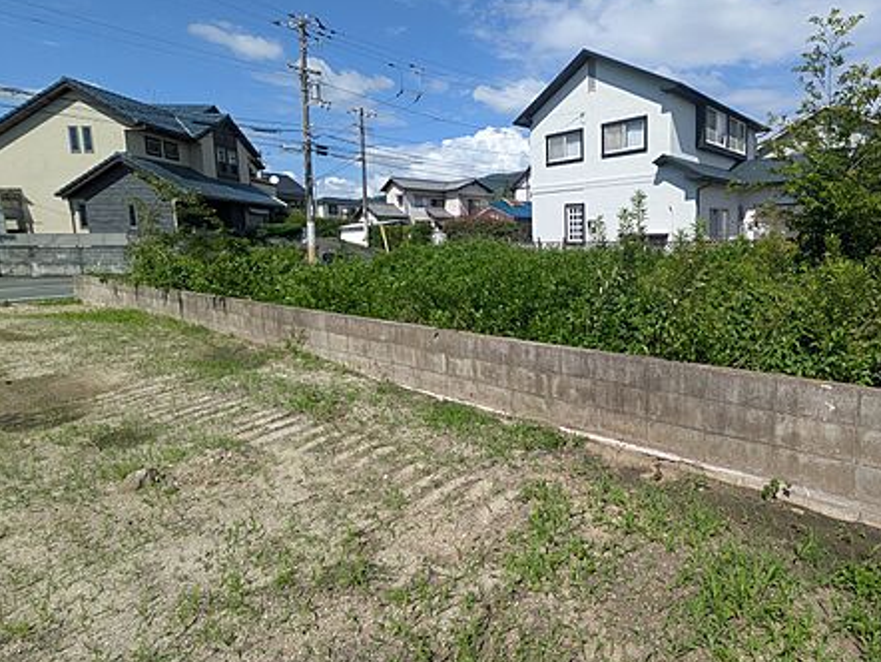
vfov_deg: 68.6
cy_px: 299
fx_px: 484
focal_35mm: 19
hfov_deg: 81.5
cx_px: 594
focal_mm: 1.83
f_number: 2.2
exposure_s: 1/2137
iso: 50
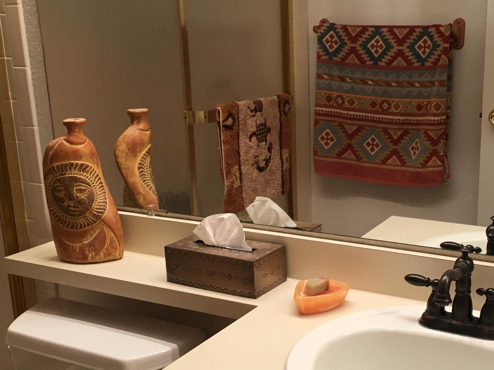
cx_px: 342
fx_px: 671
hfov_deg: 39.8
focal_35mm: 47
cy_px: 205
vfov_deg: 30.9
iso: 25
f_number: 2.2
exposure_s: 1/30
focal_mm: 4.15
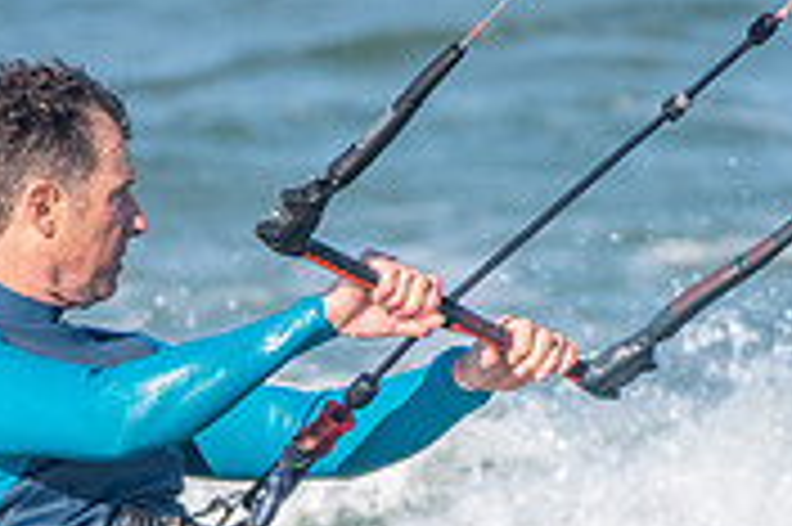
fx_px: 36287
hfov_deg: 1.3
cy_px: 632
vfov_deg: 0.8
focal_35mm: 1651
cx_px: 338
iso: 560
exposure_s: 1/4000
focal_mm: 500
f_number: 5.6
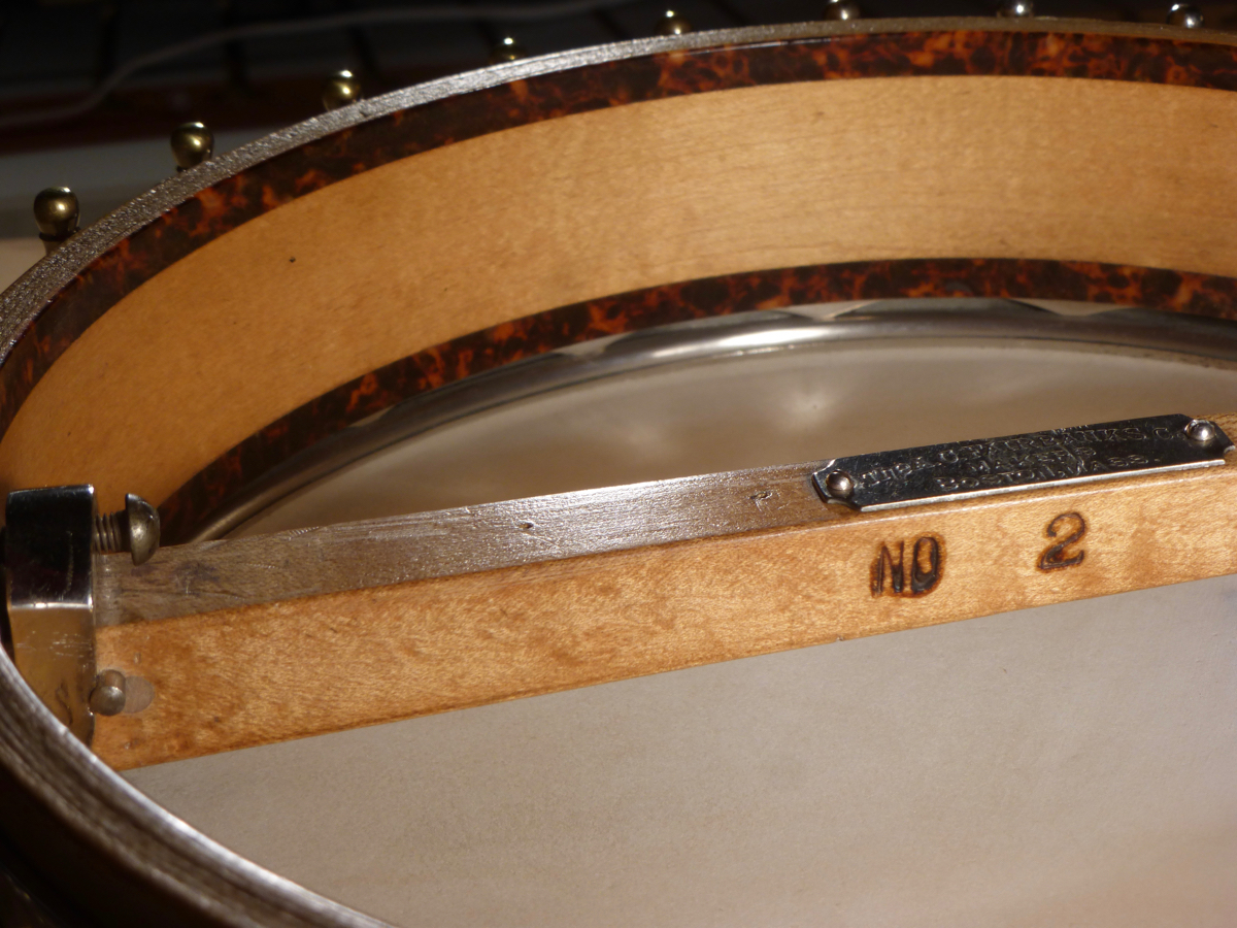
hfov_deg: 27.8
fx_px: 2501
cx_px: 618
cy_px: 464
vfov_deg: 21.0
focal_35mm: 70
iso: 100
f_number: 5
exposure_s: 1/400
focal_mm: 12.5
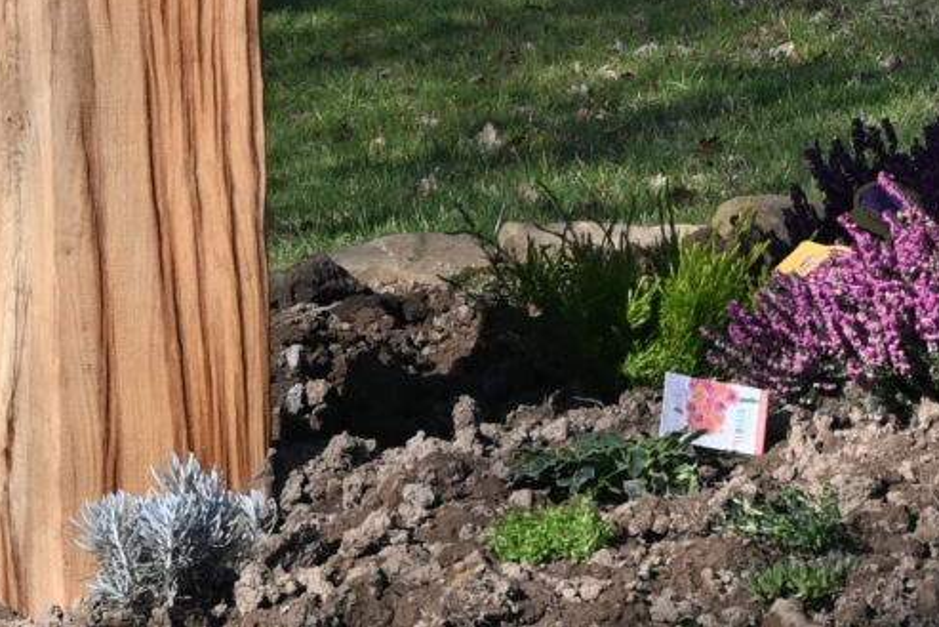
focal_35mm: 304
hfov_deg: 6.7
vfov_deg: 4.5
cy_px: -550
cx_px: 1329
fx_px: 7921
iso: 100
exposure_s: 1/400
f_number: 7.1
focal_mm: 39
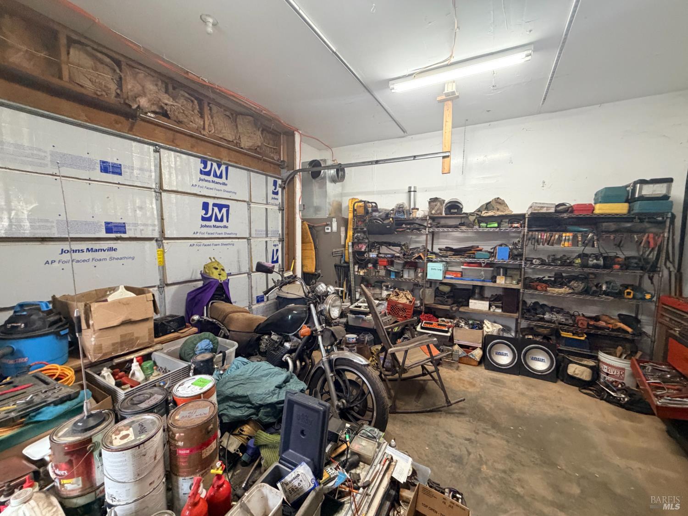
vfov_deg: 85.7
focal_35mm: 14
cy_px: 258
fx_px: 278
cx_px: 344
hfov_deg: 102.1
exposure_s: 1/60
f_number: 2.2
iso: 400
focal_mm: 2.22
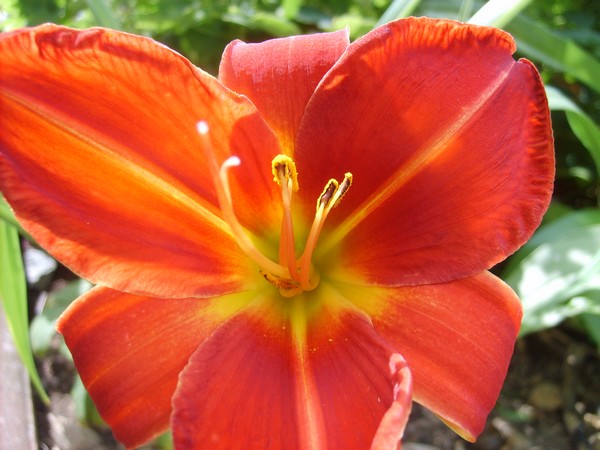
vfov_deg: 40.7
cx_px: 300
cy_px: 225
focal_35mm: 35
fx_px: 607
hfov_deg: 52.6
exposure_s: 1/250
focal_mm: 5.8
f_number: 2.8
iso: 50
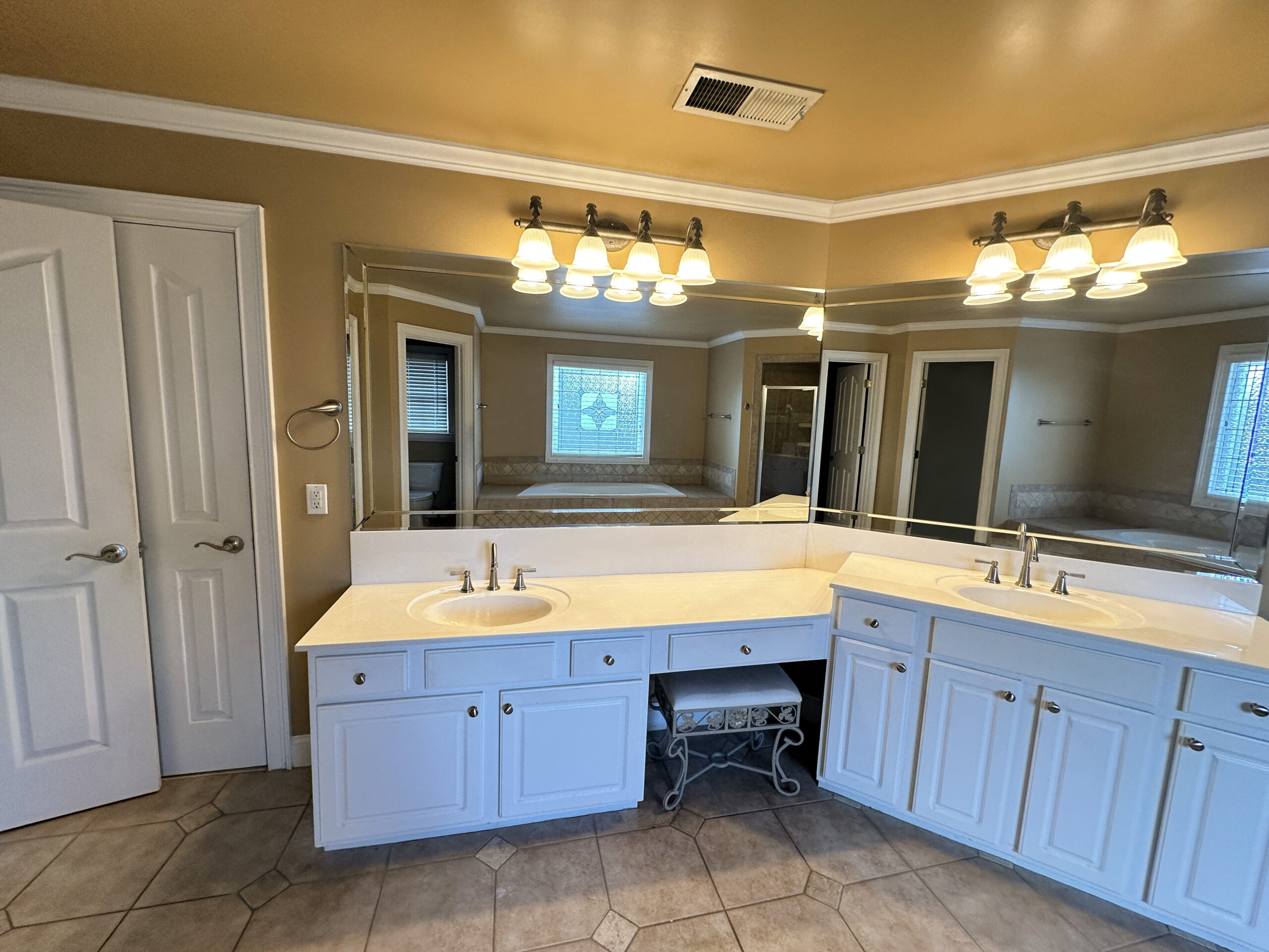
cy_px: 476
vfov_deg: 85.7
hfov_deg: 102.1
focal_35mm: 14
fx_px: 513
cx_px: 634
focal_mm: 2.22
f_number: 2.2
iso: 125
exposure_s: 1/120
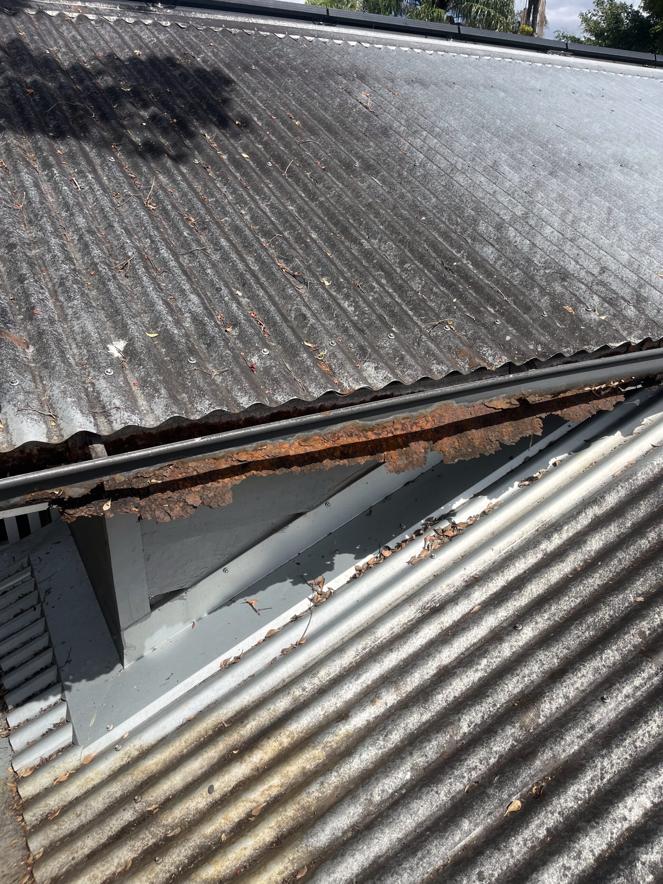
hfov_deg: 53.1
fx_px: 664
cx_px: 332
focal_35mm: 26
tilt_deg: -21.4
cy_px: 442
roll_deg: +0.0
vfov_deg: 67.3
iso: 50
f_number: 1.6
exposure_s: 1/3413
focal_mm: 5.1
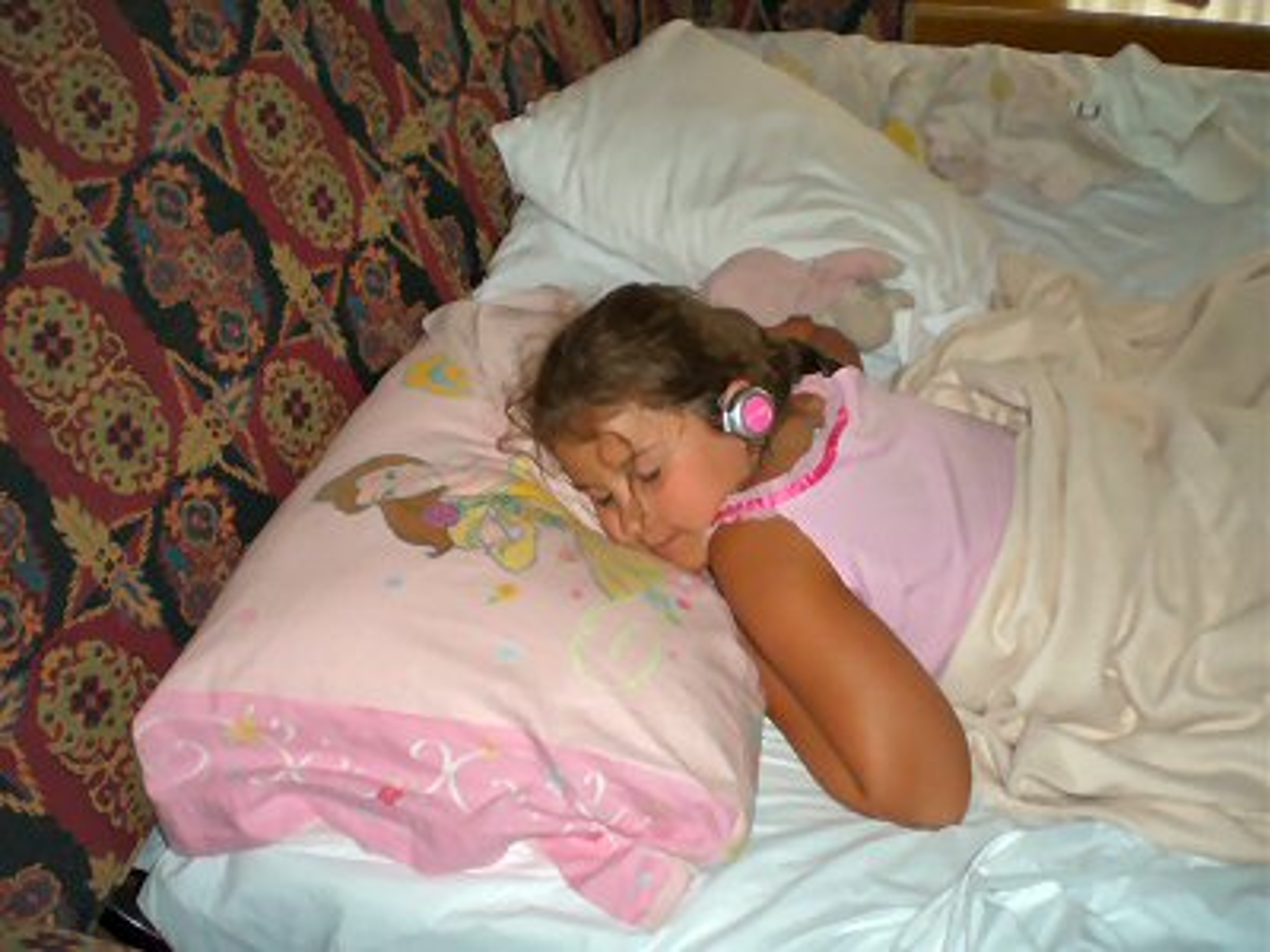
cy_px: 476
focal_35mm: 38
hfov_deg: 49.0
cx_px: 635
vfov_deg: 37.7
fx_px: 1394
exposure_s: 1/60
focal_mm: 6.3
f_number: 3.1
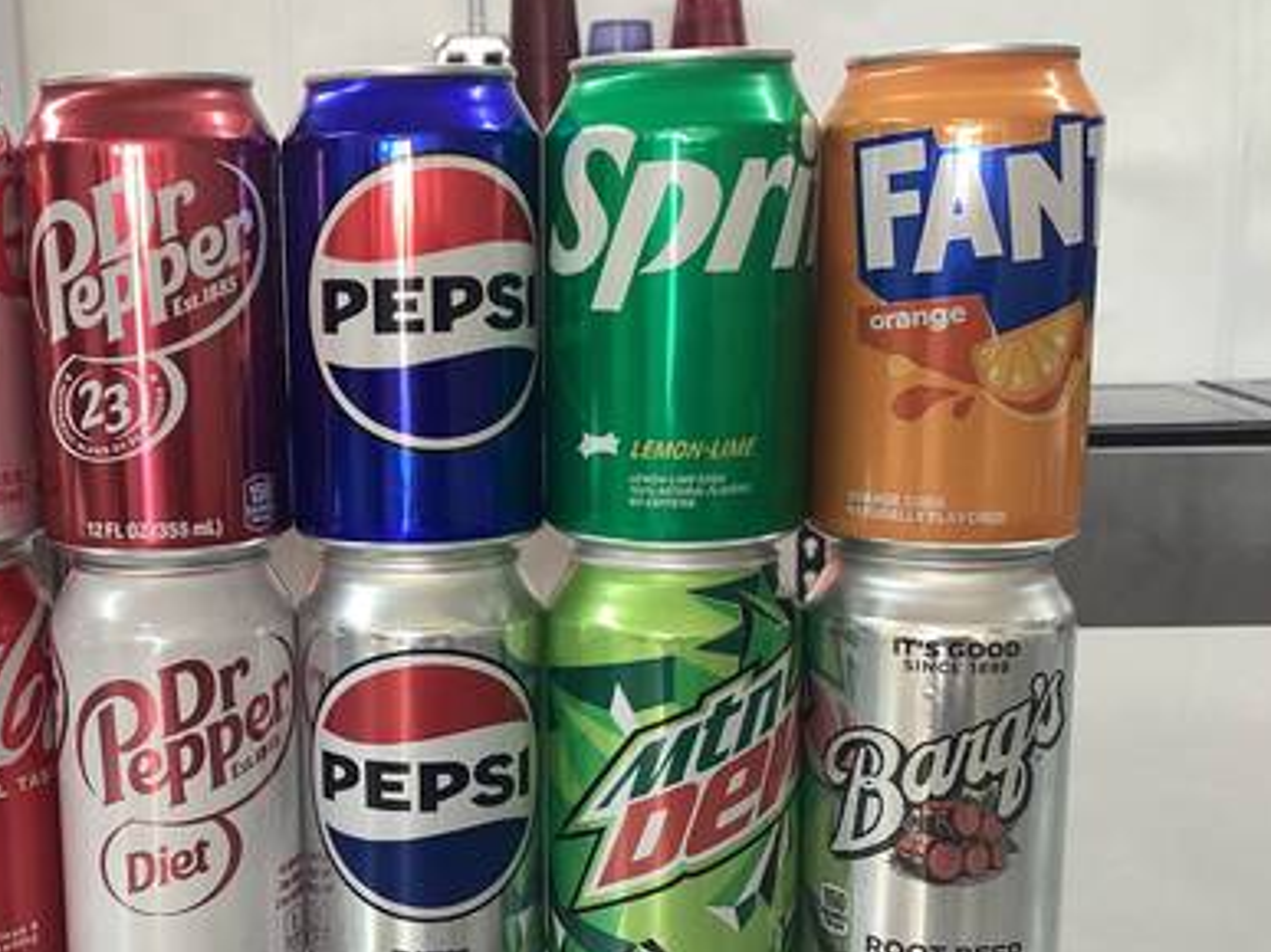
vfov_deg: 30.8
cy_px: 578
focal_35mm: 47
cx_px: 335
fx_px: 1725
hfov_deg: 39.5
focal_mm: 3.3
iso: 100
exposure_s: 1/60
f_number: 2.4
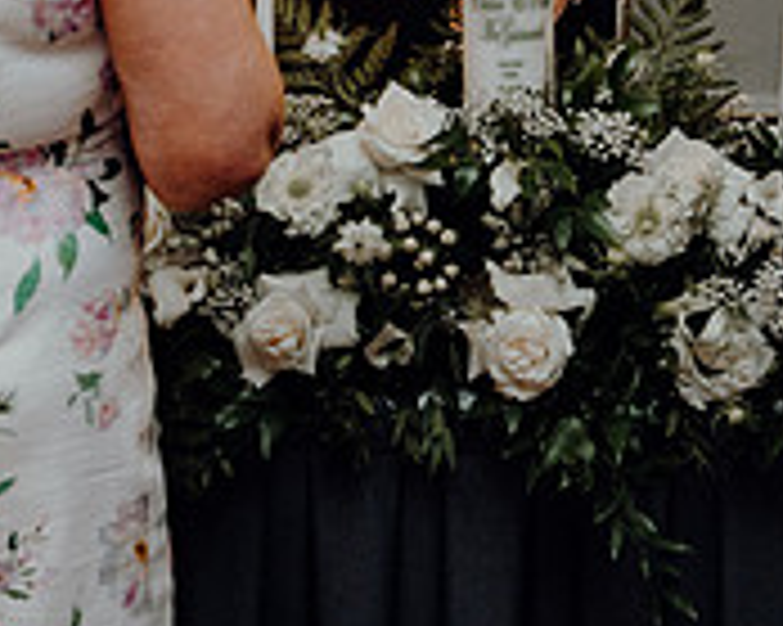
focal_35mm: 153
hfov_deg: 12.6
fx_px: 3544
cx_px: 423
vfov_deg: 10.0
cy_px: -106
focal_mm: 49
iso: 2500
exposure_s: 1/160
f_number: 3.5
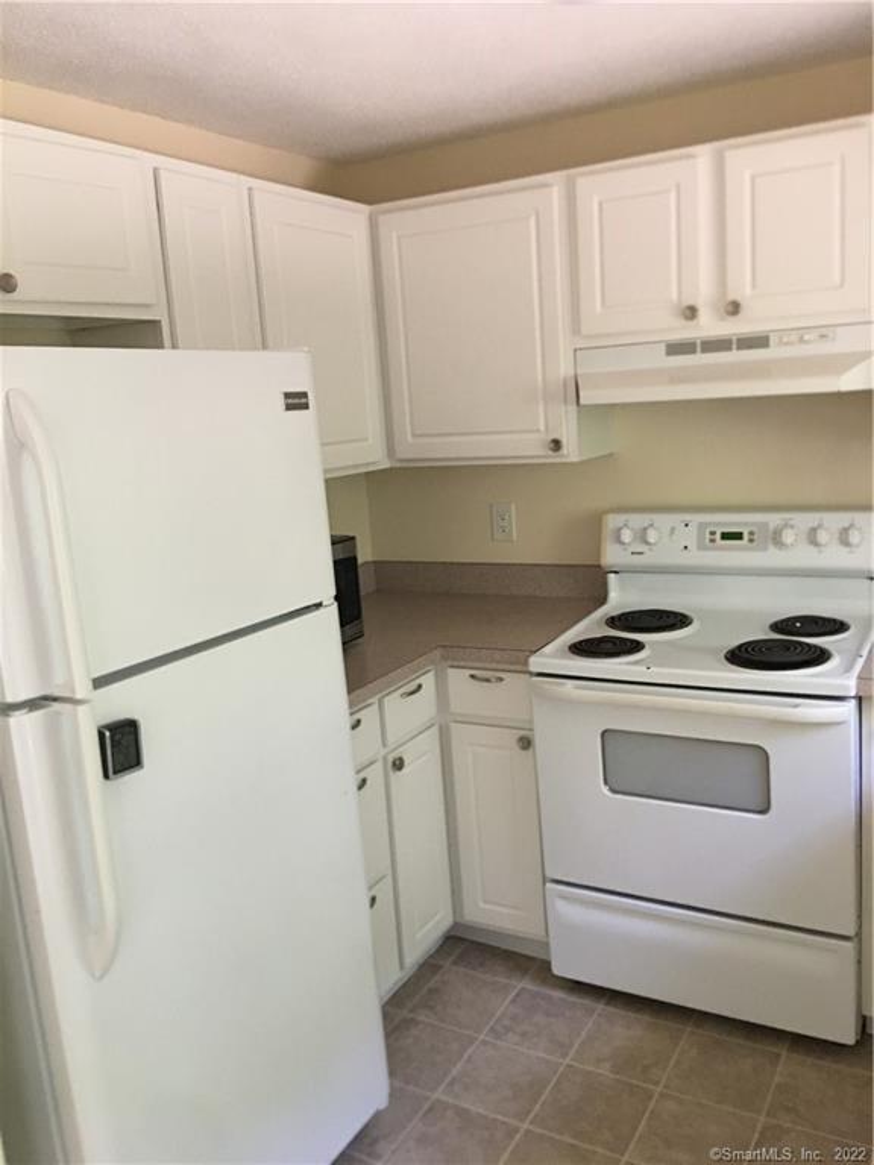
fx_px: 976
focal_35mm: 29
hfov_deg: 48.2
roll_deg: +2.9
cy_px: 582
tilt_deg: -9.1
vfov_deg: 61.7
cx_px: 437
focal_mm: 4.15
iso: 100
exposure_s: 1/15
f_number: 2.2
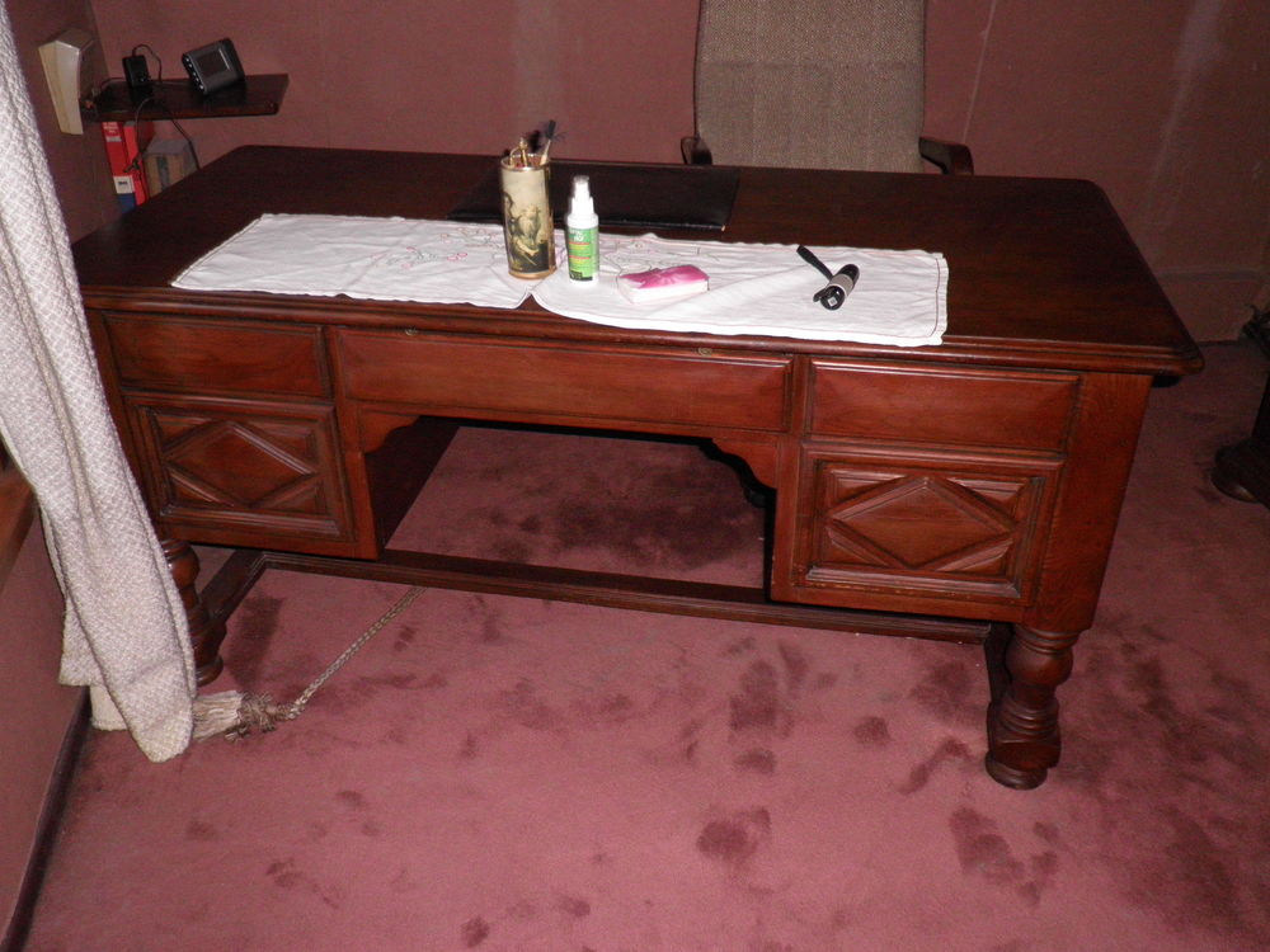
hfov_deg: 56.8
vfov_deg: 44.2
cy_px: 476
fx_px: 1174
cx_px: 635
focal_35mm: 32
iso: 250
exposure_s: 1/50
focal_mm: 5.9
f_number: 3.7
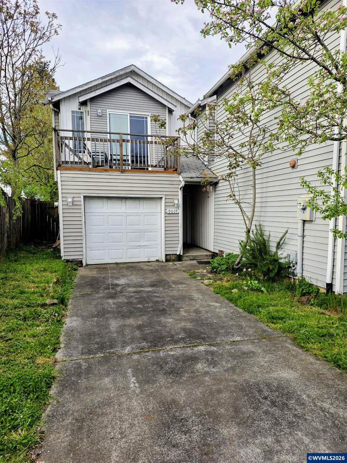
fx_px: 307
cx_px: 174
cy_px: 232
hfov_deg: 58.9
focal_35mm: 23
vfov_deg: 73.9
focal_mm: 6.25
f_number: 1.7
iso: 32
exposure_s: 1/359
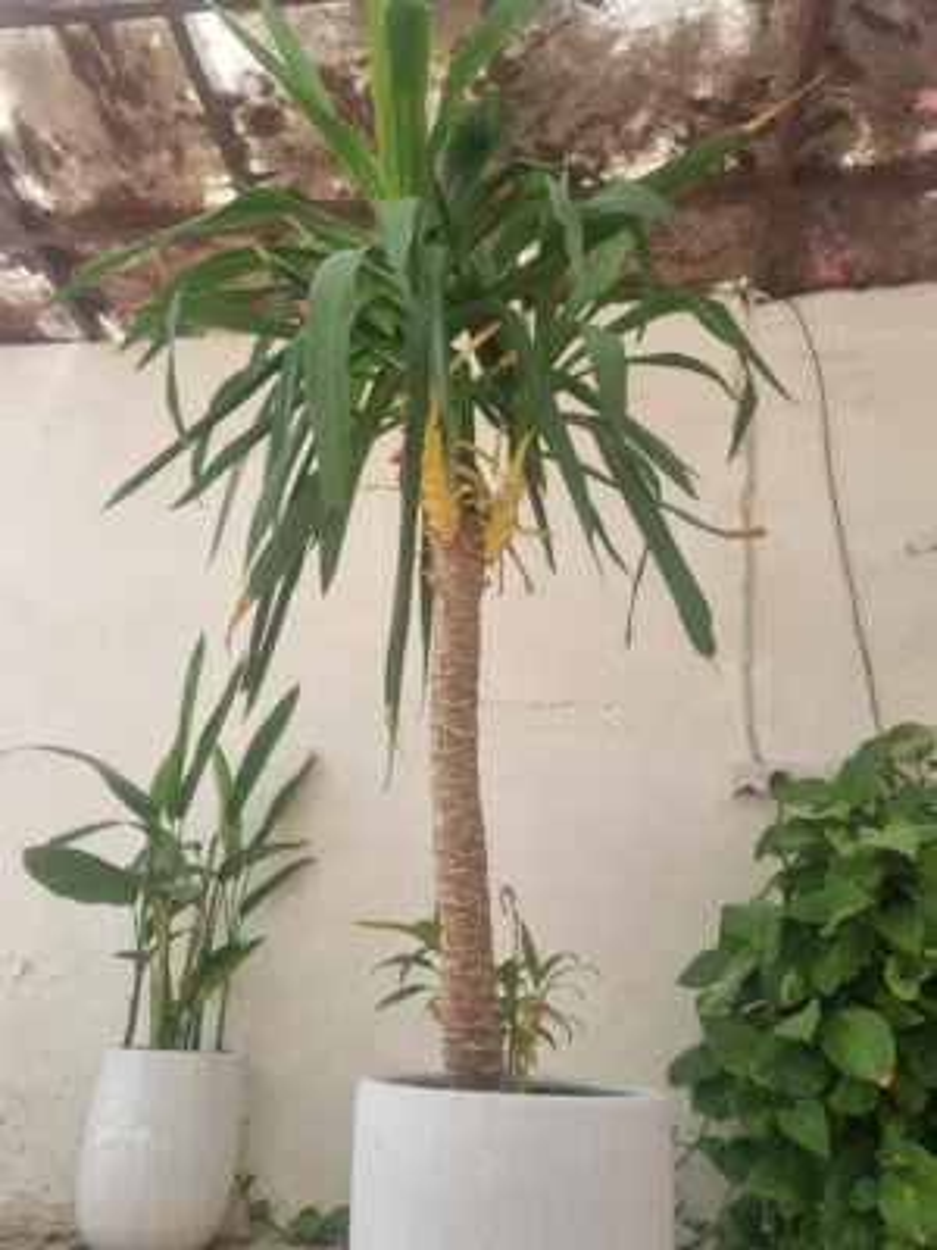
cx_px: 468
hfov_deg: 53.1
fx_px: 938
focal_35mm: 26
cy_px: 625
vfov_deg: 67.3
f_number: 1.8
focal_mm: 5.4
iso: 50
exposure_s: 1/410
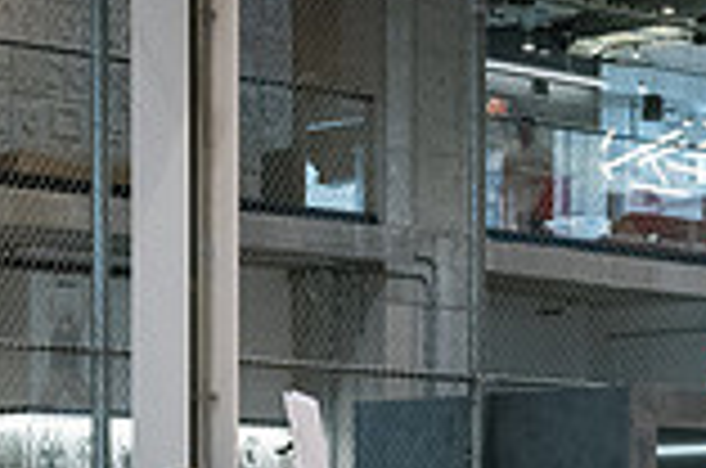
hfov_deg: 12.2
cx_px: 63
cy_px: 767
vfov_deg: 8.0
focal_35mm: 167
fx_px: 3268
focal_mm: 45
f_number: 4
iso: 5000
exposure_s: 1/500
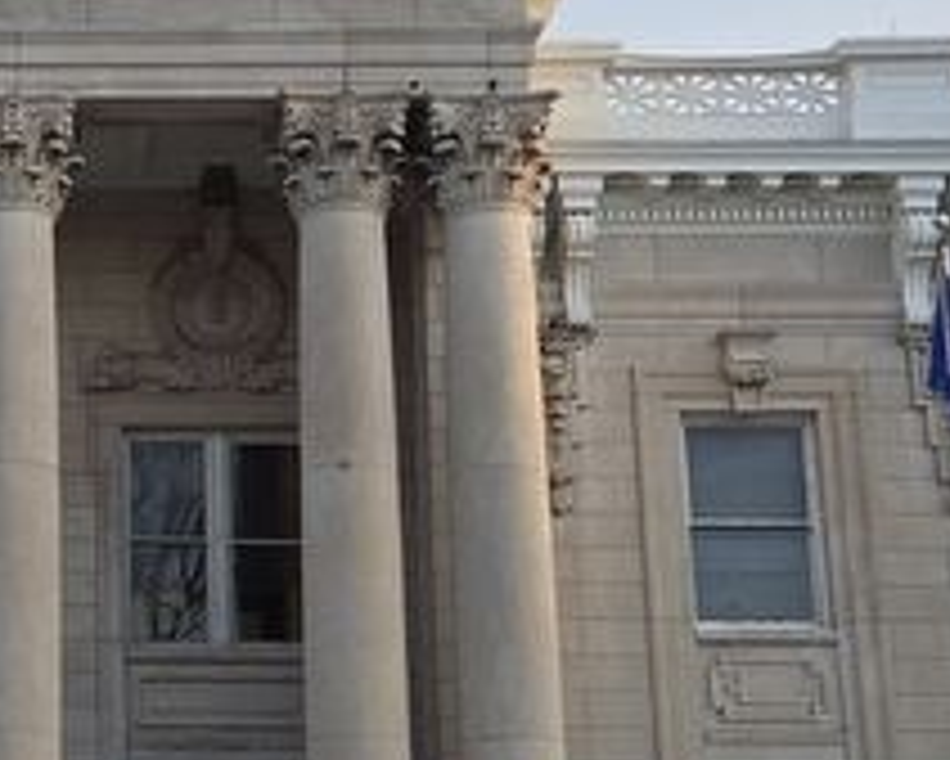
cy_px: 373
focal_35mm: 85
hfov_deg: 21.4
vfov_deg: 18.1
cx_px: -77
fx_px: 2391
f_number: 1.8
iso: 25
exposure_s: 1/334
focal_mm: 5.4
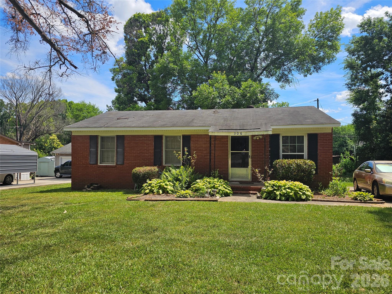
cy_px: 147
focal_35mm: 23
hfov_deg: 73.9
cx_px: 196
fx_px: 260
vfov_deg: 58.9
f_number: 1.7
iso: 20
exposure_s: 1/1120
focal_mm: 6.3
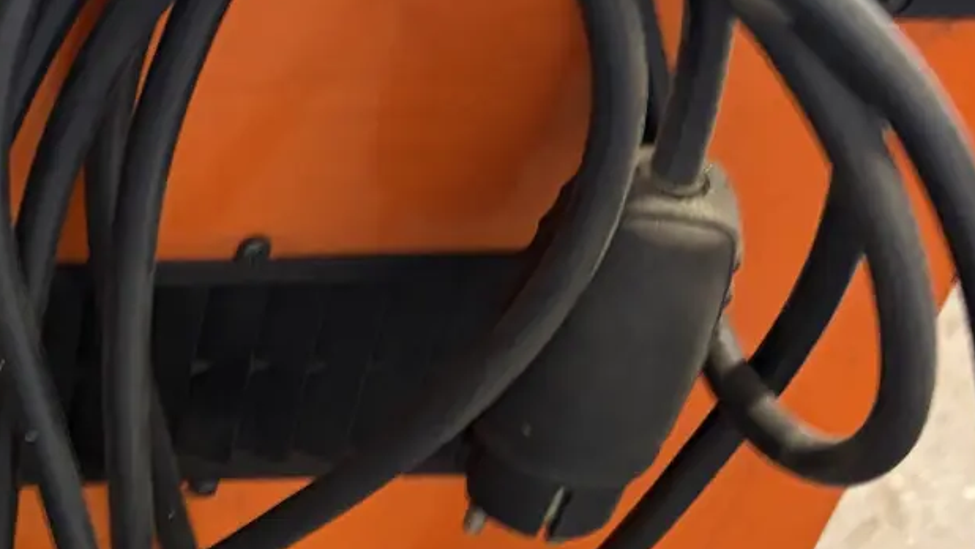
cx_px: -117
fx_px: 2276
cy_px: 566
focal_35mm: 88
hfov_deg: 22.7
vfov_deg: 13.5
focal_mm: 5.96
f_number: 1.6
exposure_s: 1/60
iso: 320
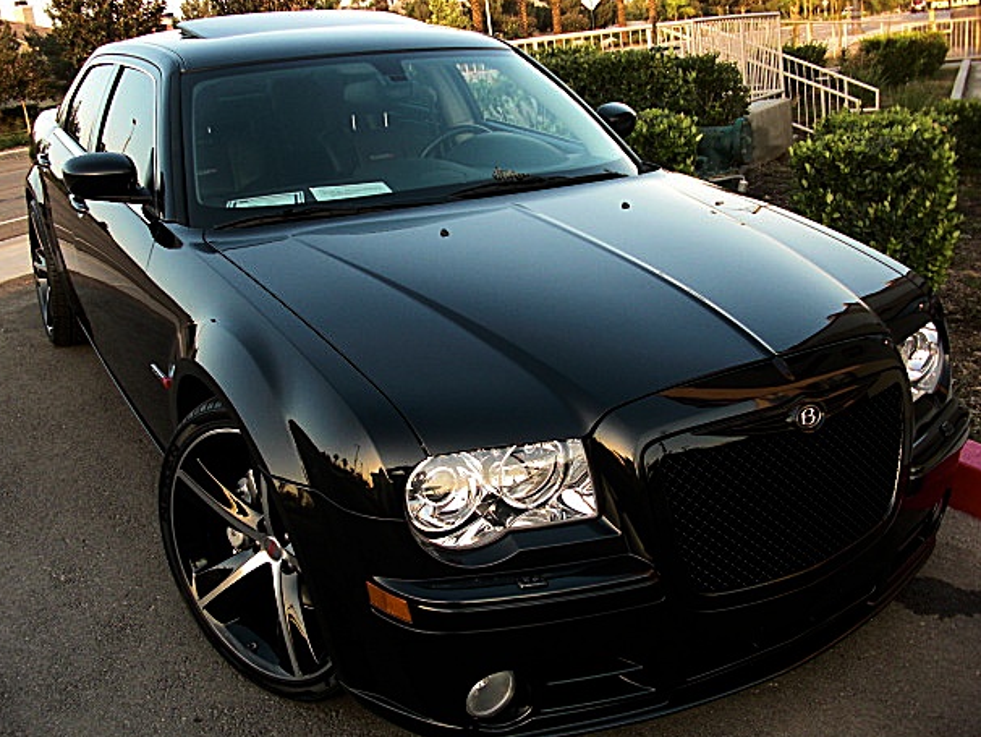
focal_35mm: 38
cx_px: 492
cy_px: 368
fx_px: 1077
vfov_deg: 37.7
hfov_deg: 49.0
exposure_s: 1/125
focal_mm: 6.3
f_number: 2.8
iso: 100
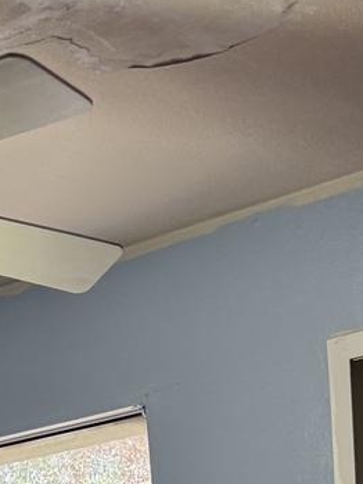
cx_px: 55
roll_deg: +5.1
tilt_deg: -10.2
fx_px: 1383
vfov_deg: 15.8
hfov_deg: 14.8
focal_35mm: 99
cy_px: 960
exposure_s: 1/120
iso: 250
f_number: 1.78
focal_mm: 6.76
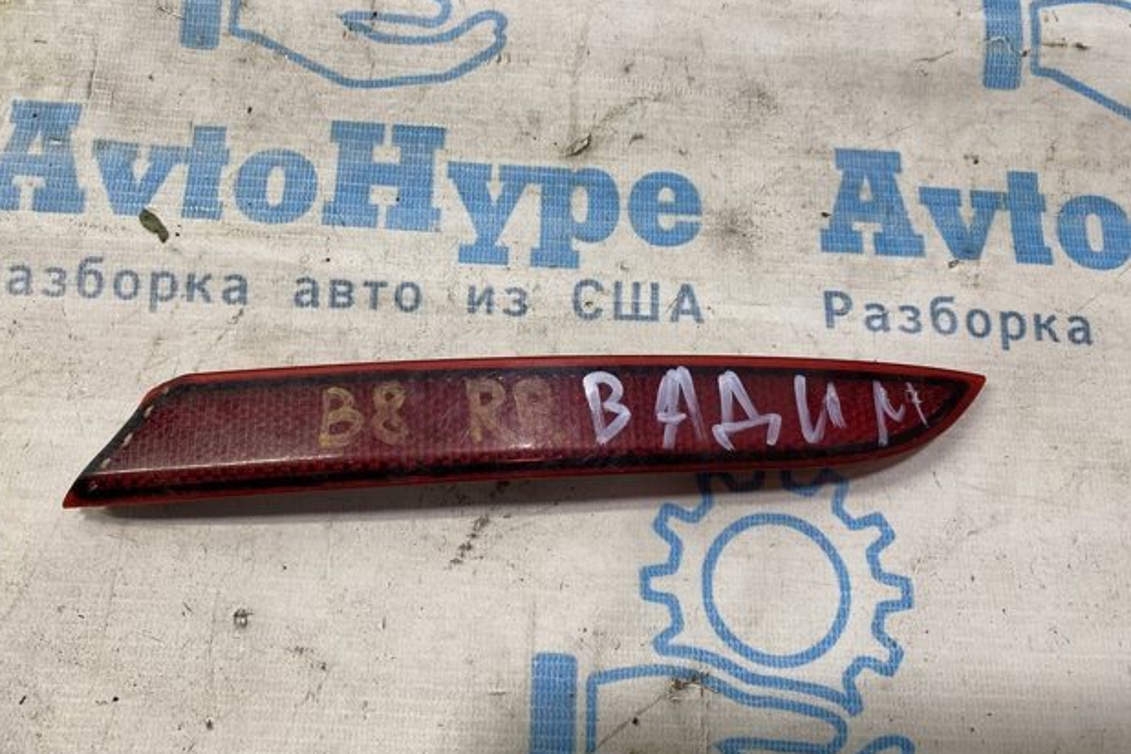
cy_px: 340
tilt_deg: -71.6
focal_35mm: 28
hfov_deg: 65.5
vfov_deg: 46.3
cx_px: 547
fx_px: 880
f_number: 1.8
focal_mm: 4.25
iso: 80
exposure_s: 1/100
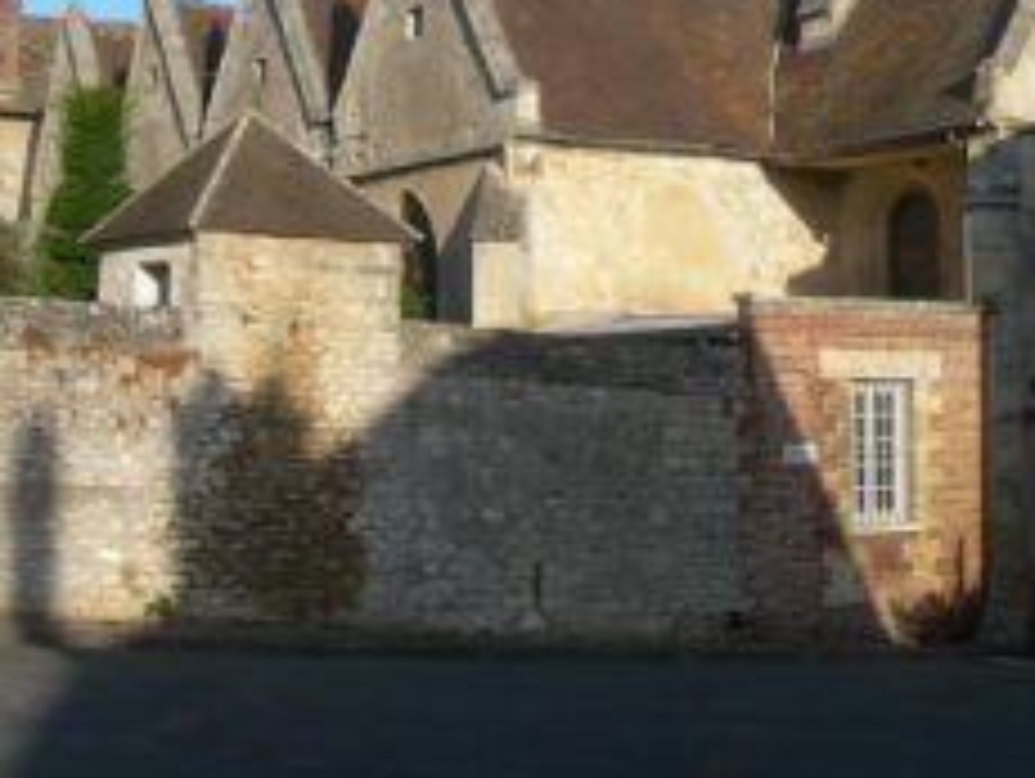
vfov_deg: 19.6
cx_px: 756
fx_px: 2215
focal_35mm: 74
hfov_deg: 26.0
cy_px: 76
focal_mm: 7.8
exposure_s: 1/332
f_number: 4.8
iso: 50
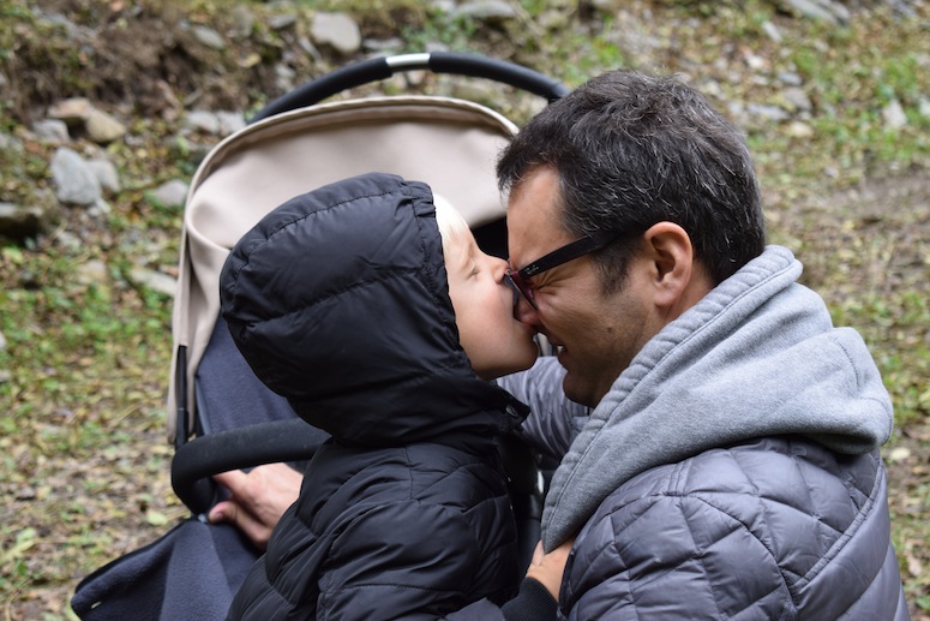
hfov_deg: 24.6
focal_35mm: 82
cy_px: 310
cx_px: 465
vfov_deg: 16.6
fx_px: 2132
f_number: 5.6
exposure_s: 1/100
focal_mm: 55
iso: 400
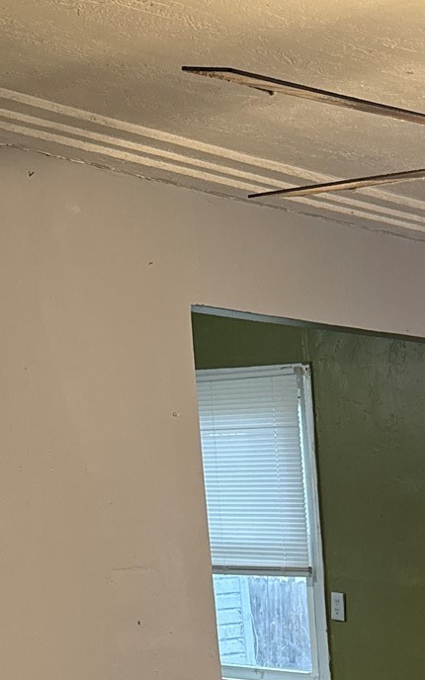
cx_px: 601
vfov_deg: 25.2
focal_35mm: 71
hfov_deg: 16.9
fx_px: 1316
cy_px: 871
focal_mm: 6.76
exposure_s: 1/60
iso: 320
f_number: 1.78
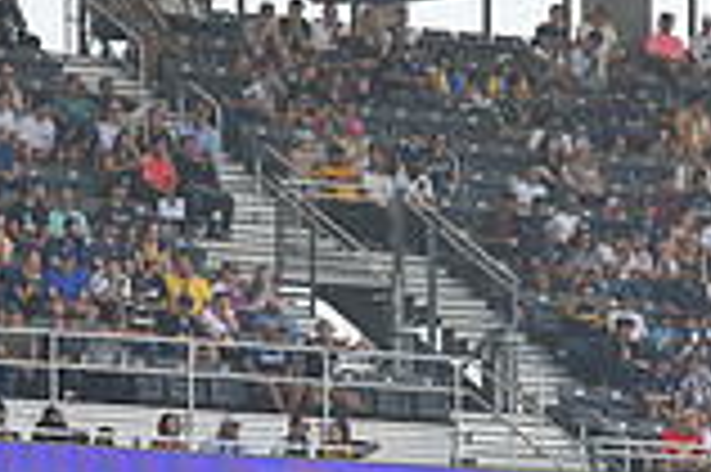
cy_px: 535
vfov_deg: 2.2
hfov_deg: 3.3
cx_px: 742
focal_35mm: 623
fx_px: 12291
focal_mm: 170
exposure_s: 1/250
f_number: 8
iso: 200
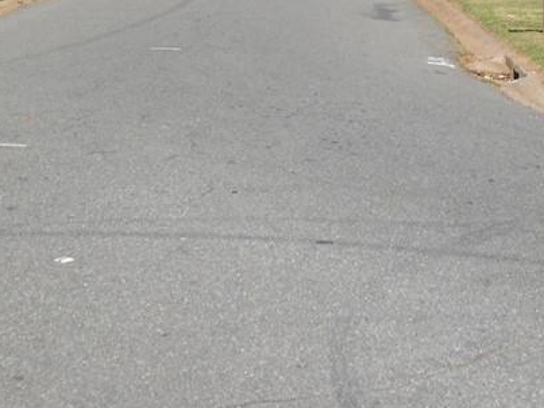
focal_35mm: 94
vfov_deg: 15.4
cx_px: 385
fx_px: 1477
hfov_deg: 20.8
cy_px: -22
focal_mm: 6.3
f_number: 8.9
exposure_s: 1/125
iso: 80
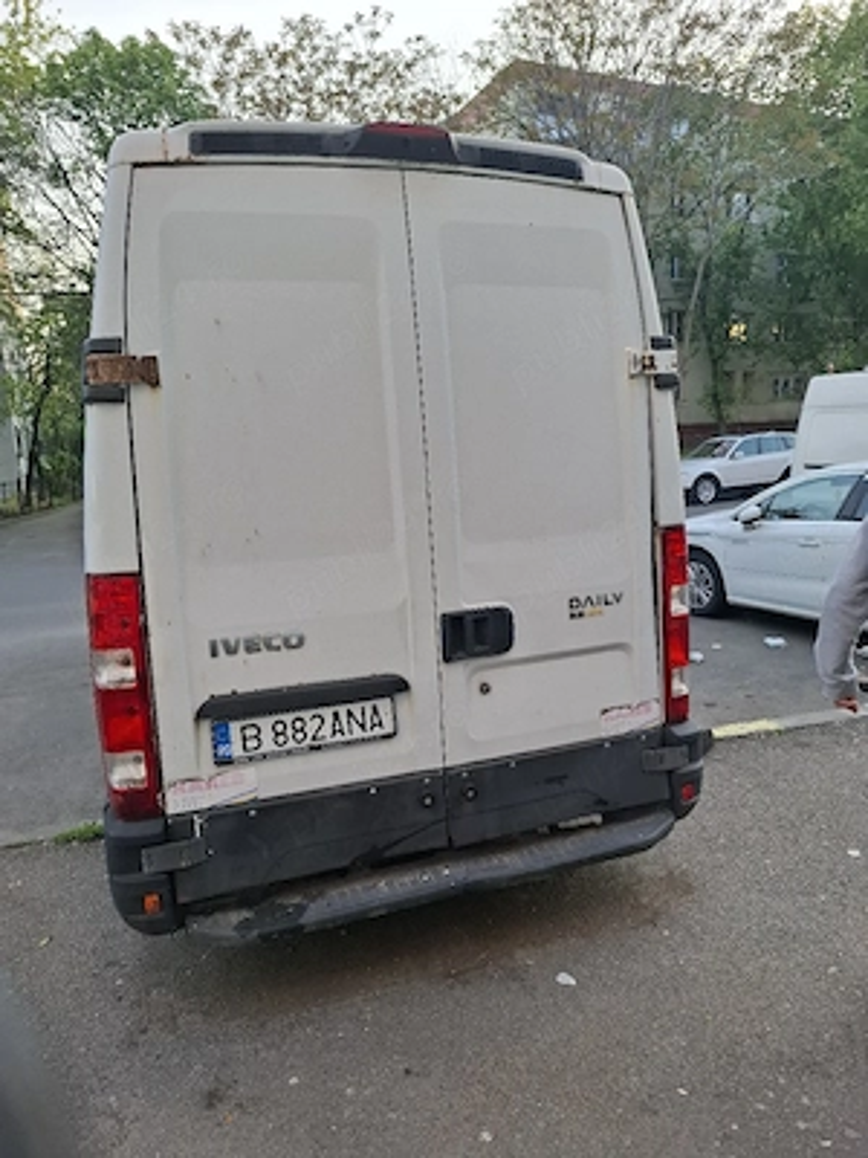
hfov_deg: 58.9
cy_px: 579
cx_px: 434
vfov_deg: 73.9
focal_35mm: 23
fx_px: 769
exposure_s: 1/270
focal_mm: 5.54
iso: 50
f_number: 1.8
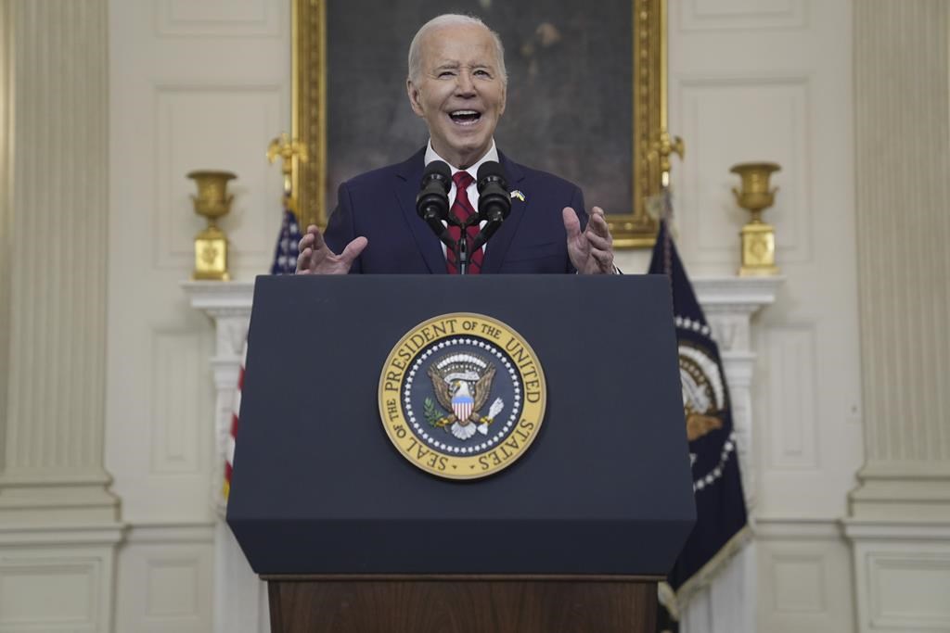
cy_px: 316
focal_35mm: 58
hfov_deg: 34.5
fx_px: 1531
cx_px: 475
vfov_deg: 23.4
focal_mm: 58
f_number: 2.8
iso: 2000
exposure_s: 1/320
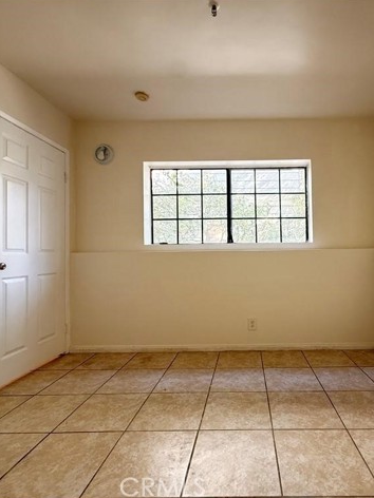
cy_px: 249
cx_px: 247
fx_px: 274
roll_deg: +1.0
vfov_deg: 84.7
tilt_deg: +1.8
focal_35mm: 19
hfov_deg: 66.9
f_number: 2.2
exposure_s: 1/60
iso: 500
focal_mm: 2.22
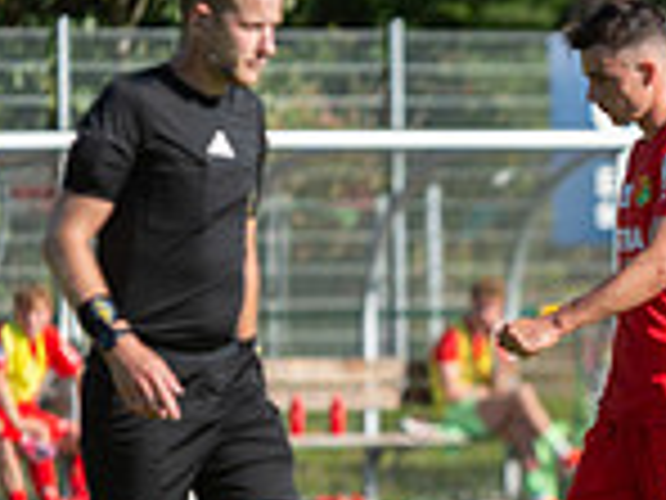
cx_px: 590
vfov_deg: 1.9
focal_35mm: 777
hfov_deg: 2.6
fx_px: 14949
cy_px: 423
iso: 180
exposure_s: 1/1600
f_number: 3.5
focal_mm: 200
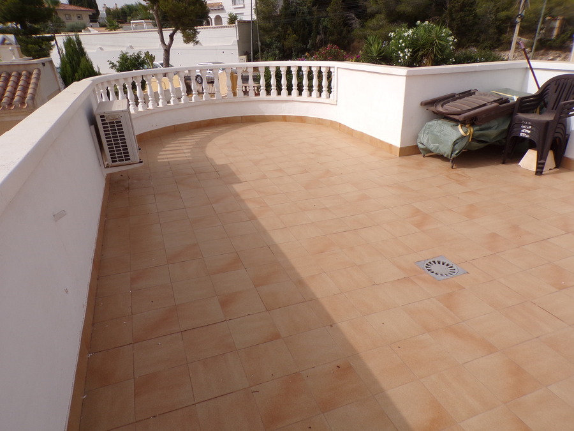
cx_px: 287
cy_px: 216
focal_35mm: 24
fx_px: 398
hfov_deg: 71.6
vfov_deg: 56.8
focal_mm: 4.3
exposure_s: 1/480
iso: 80
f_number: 5.8
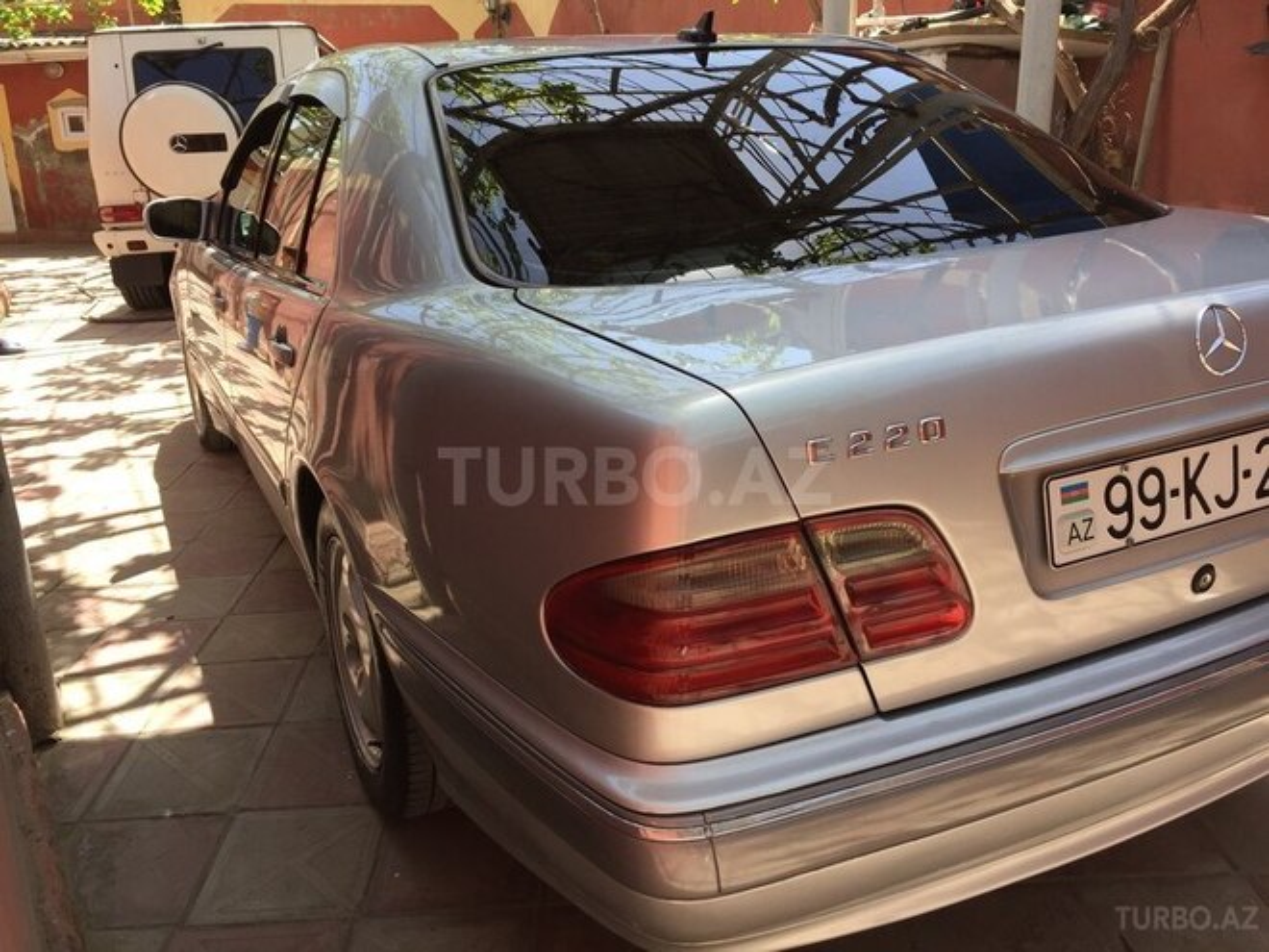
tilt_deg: -17.6
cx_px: 634
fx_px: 1063
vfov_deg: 48.2
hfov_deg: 61.7
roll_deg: +1.0
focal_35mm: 29
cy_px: 476
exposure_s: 1/482
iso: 32
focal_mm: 4.15
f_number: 2.2
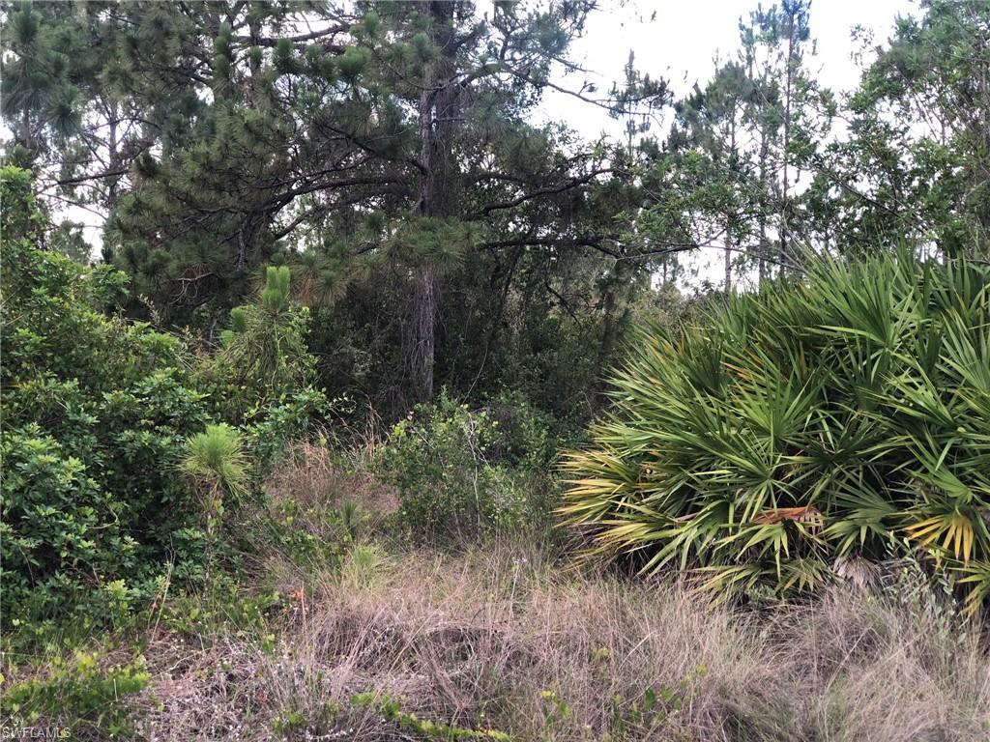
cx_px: 495
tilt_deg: -1.6
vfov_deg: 25.7
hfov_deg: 33.8
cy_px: 371
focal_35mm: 57
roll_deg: -1.3
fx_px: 1630
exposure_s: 1/120
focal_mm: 6.6
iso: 40
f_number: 2.8
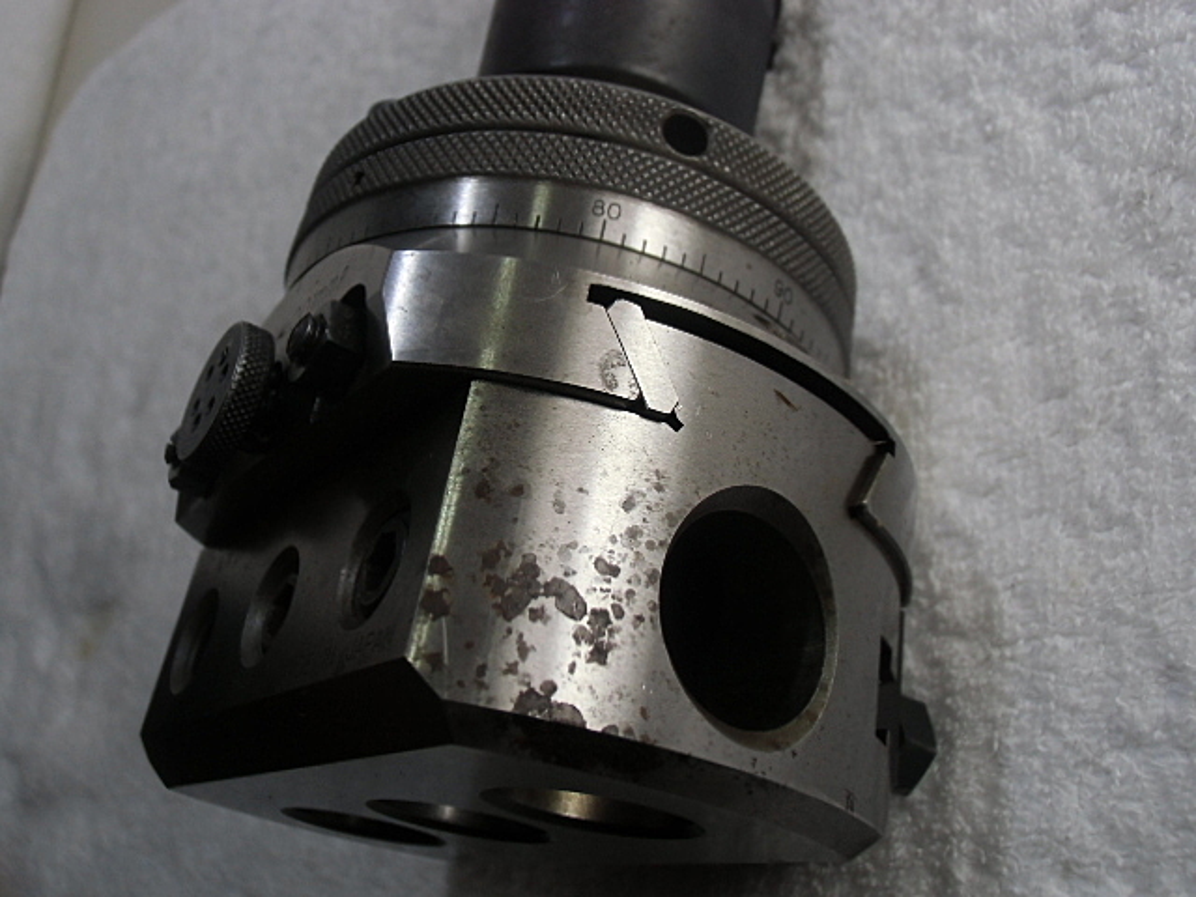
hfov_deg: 55.4
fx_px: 1140
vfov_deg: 42.9
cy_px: 448
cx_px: 598
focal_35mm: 33
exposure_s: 1/60
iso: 200
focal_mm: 5.93
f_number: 3.7
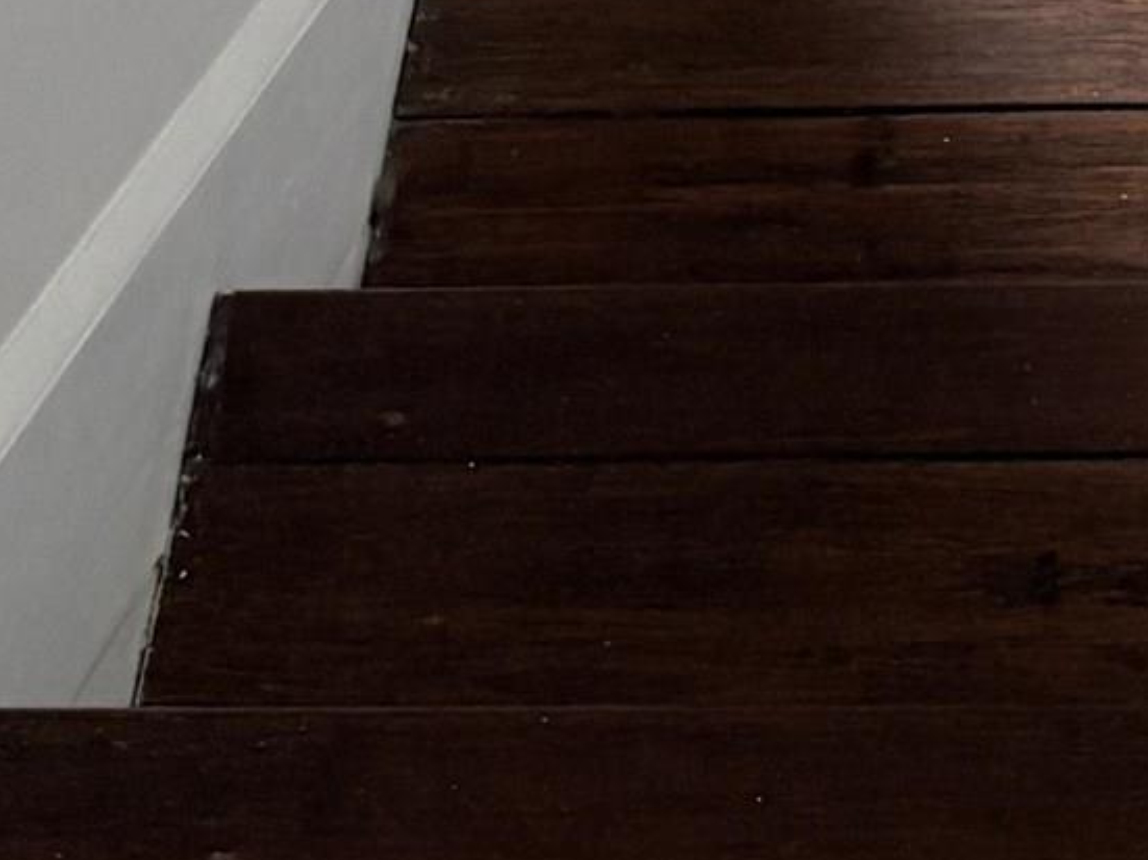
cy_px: -991
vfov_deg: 9.4
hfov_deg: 13.3
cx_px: 1327
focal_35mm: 145
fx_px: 4808
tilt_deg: -47.0
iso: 640
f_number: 1.6
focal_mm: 5.96
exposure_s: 1/40
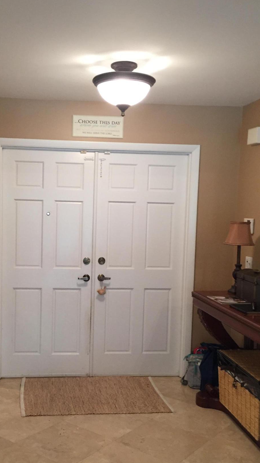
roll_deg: -1.1
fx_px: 478
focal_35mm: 39
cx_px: 88
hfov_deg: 30.2
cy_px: 254
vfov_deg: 51.5
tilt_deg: -5.0
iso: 125
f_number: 2.2
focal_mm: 4.15
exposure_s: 1/30
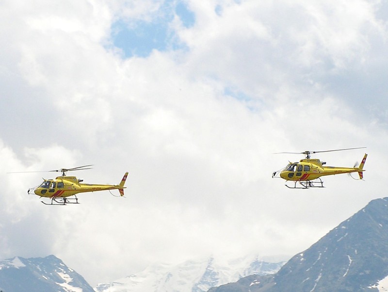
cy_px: 146
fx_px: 1581
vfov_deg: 10.5
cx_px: 194
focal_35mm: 141
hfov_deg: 14.0
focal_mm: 23.4
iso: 50
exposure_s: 1/500
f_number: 6.3
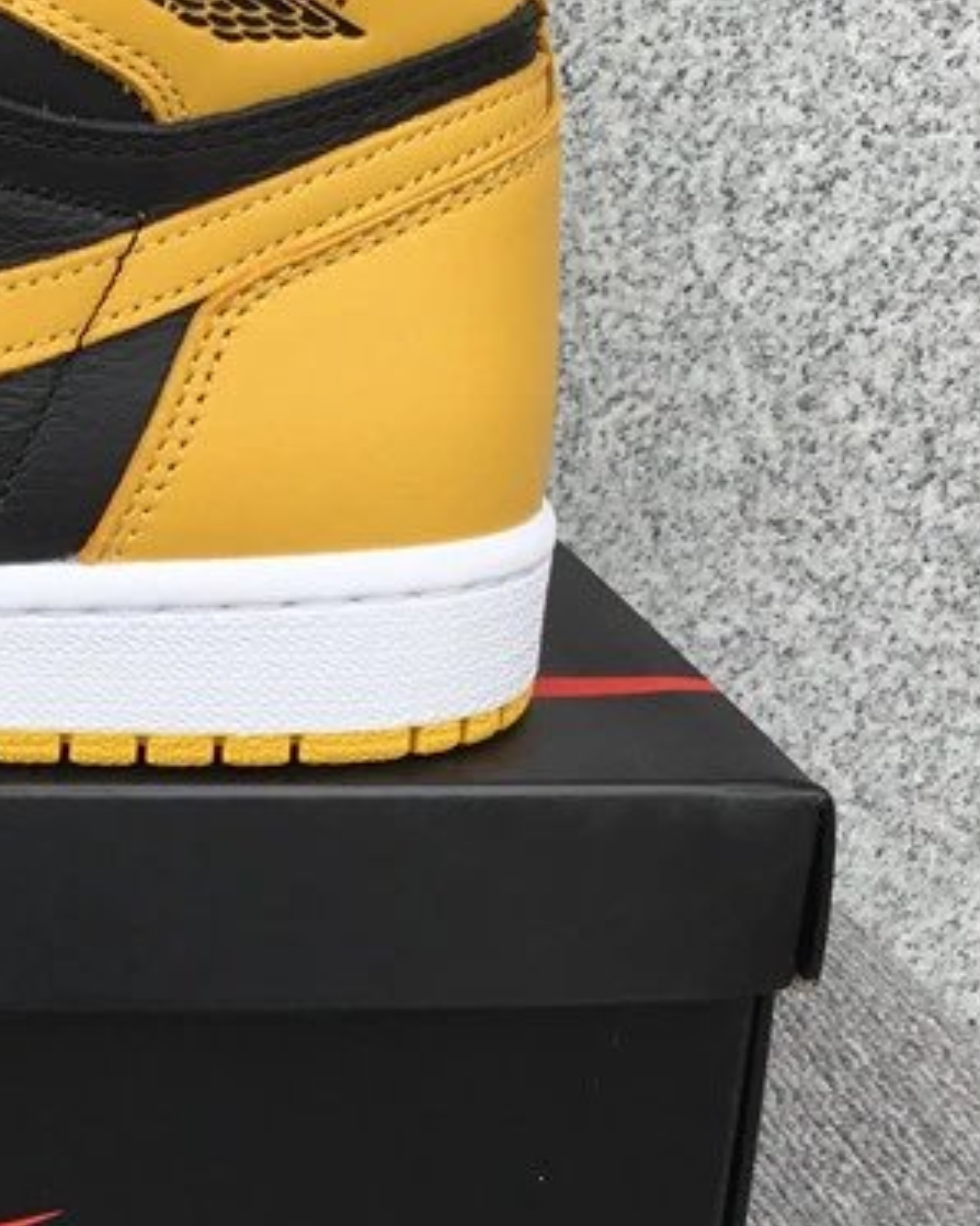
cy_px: 478
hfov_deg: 19.0
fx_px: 2649
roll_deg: +0.1
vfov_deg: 26.0
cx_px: -388
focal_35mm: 73
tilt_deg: -16.7
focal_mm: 3.3
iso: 25
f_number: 2.4
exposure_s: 1/250
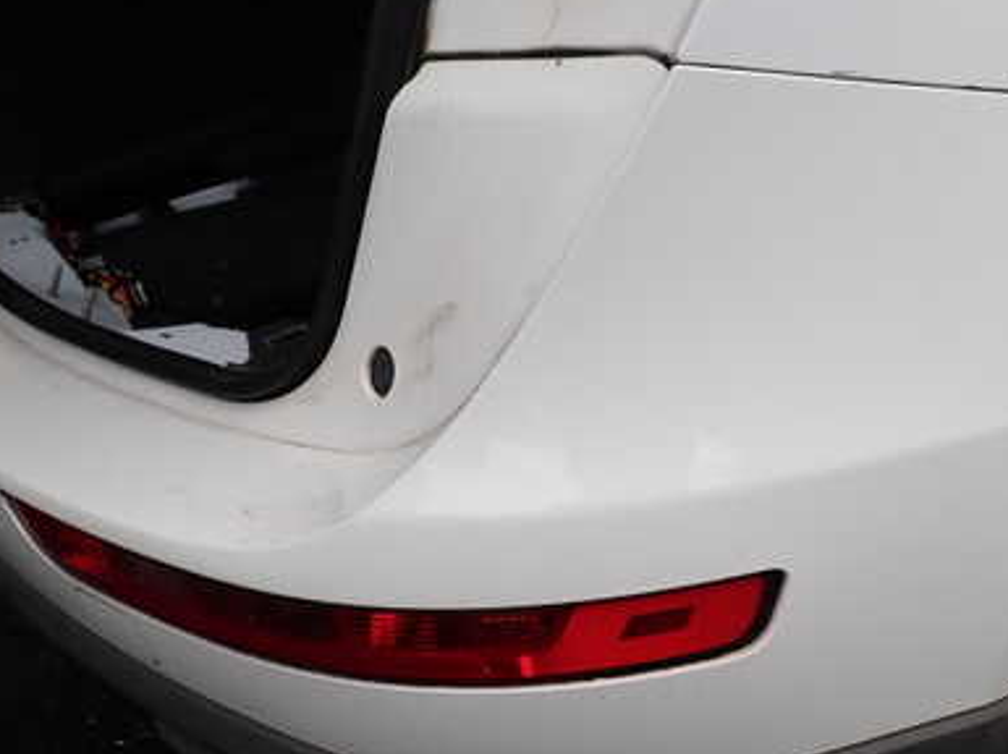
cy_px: 429
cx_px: 636
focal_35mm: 39
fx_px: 1135
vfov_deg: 36.7
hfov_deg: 47.4
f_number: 2.8
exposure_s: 1/500
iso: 100
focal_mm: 4.5
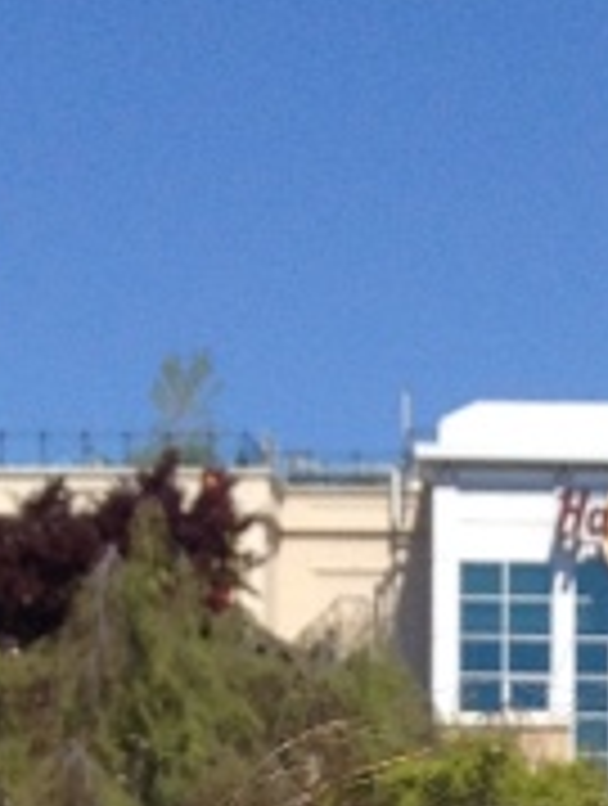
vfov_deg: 8.8
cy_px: 1720
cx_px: 739
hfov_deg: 7.1
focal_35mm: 208
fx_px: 4854
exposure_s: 1/1972
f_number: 2.4
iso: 50
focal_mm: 4.28
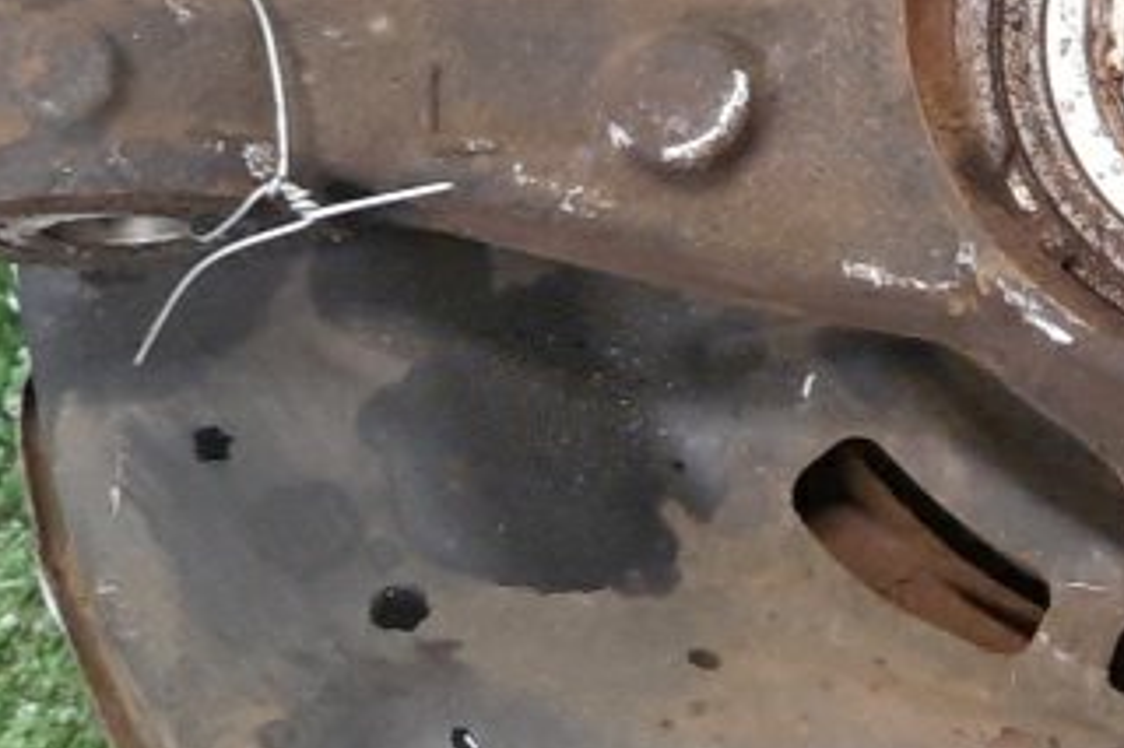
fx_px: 3651
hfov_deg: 16.9
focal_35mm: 117
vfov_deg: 11.4
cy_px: -193
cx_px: 1257
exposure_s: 1/33
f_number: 2
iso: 351
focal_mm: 4.6
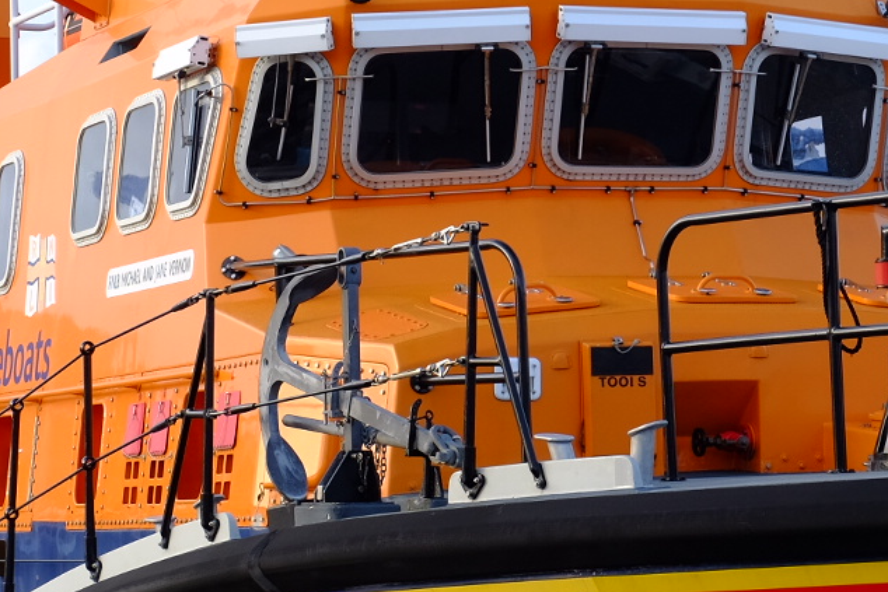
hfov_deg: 13.3
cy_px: 197
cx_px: 634
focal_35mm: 154
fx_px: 3799
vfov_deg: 8.9
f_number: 5.6
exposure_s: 1/170
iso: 320
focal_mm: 36.6
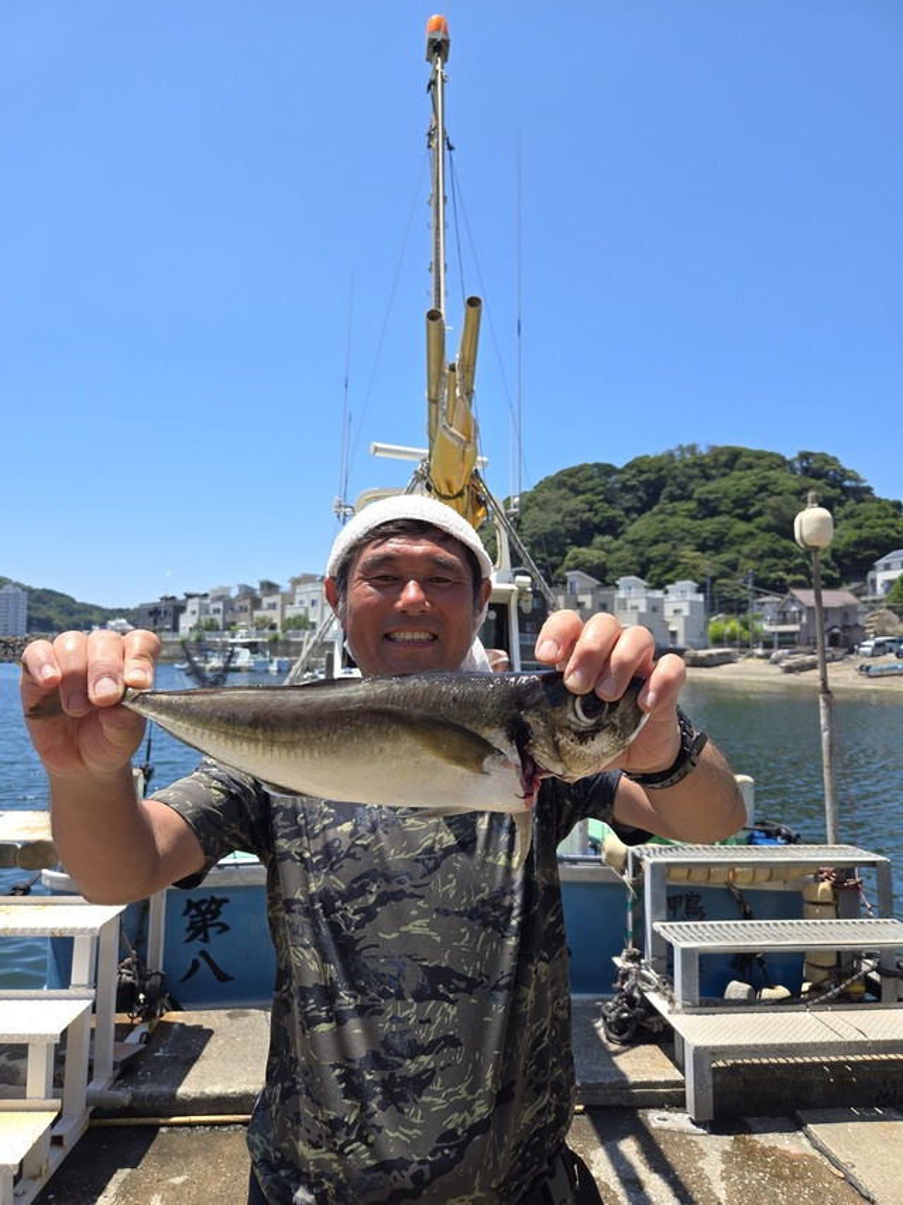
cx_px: 452
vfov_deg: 73.9
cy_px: 602
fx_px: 800
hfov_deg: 58.9
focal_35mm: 23
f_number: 1.8
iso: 25
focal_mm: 5.4
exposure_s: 1/1238
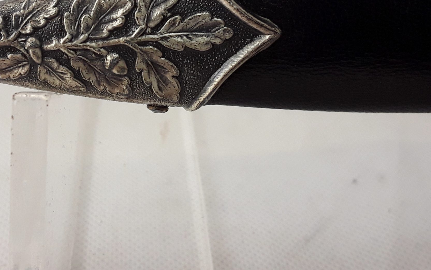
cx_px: 170
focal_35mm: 44
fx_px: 517
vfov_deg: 28.7
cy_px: 61
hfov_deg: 45.0
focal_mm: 2.91
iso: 50
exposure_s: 1/100
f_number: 1.9
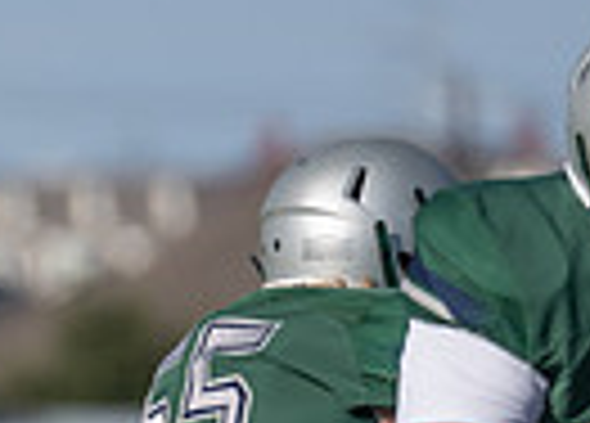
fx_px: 24536
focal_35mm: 1462
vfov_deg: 1.0
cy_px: 775
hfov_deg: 1.4
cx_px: -420
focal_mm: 200
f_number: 2.8
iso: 100
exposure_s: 1/2500
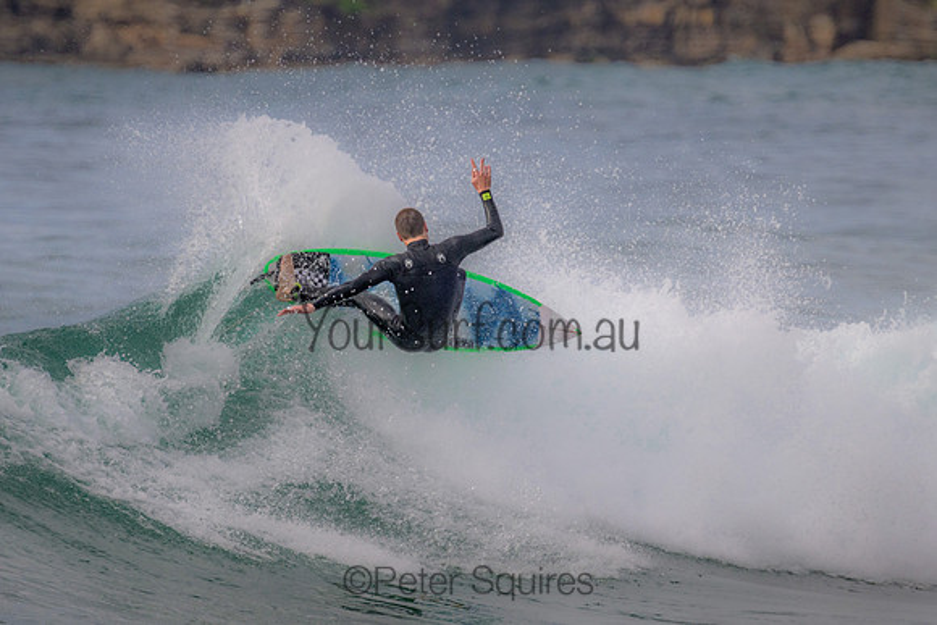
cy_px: 289
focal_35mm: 921
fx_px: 23974
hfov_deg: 2.2
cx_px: 460
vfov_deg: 1.5
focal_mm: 800
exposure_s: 1/2000
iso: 1250
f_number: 11
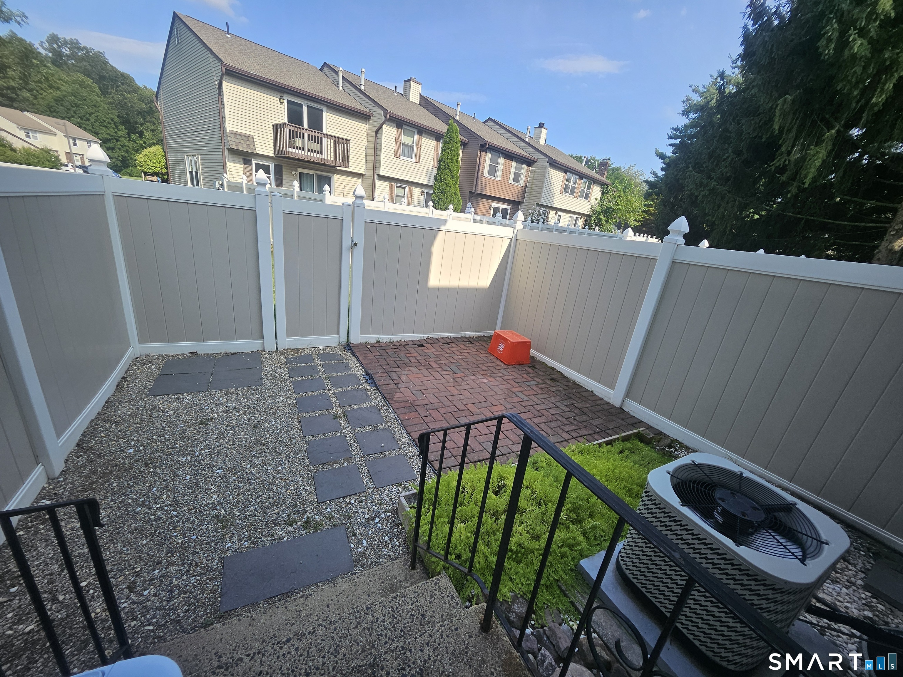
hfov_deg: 106.2
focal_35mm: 13
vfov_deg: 89.9
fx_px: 339
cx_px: 452
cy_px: 338
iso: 32
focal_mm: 1.7
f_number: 2.2
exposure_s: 1/489
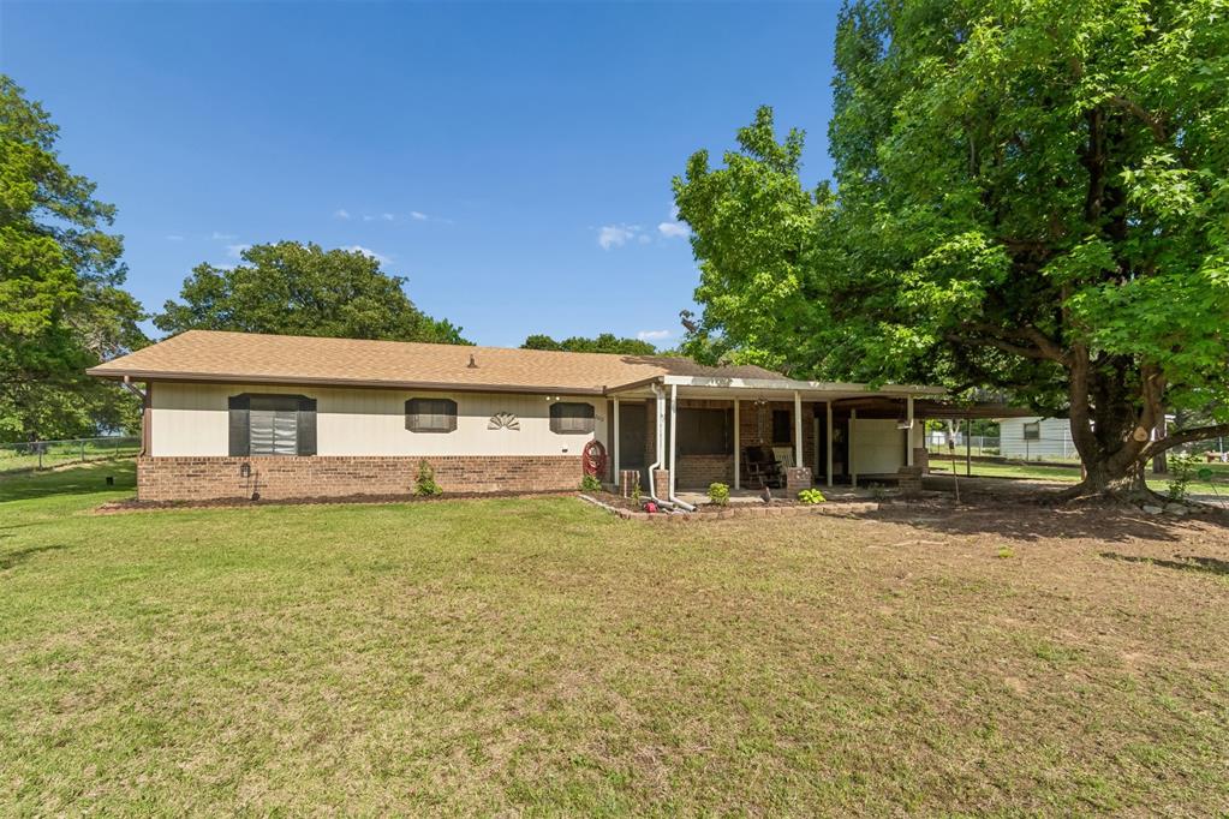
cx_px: 614
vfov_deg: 72.1
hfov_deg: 95.0
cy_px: 410
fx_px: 563
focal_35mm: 16
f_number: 9
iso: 100
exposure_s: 1/400
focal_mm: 11
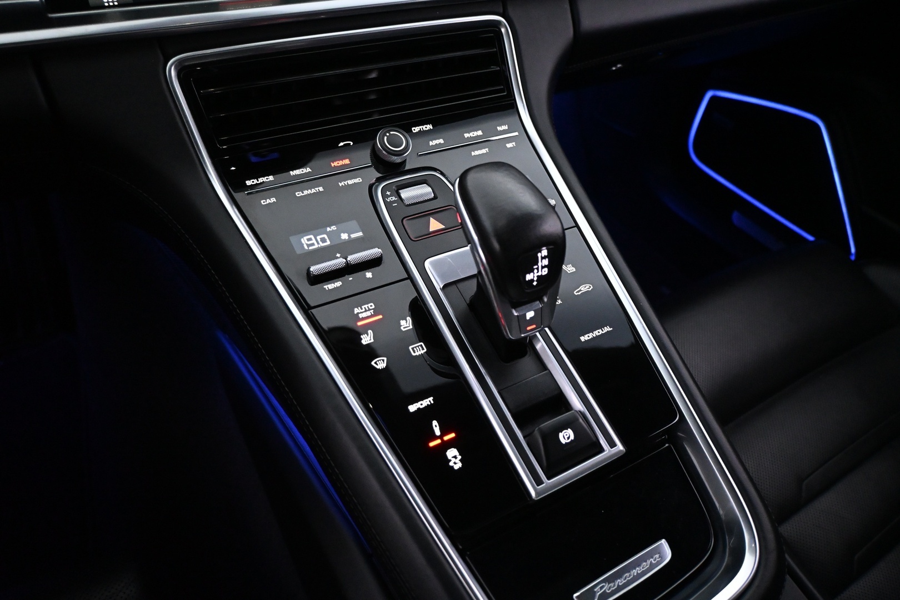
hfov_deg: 67.4
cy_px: 300
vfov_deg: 47.9
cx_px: 450
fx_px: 675
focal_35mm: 27
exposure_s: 1/60
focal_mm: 18
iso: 4500
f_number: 3.5
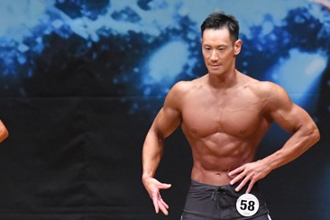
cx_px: 122
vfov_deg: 2.4
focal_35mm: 571
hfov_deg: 3.6
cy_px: 207
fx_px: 5234
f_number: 5.6
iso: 8000
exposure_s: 1/400
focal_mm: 180
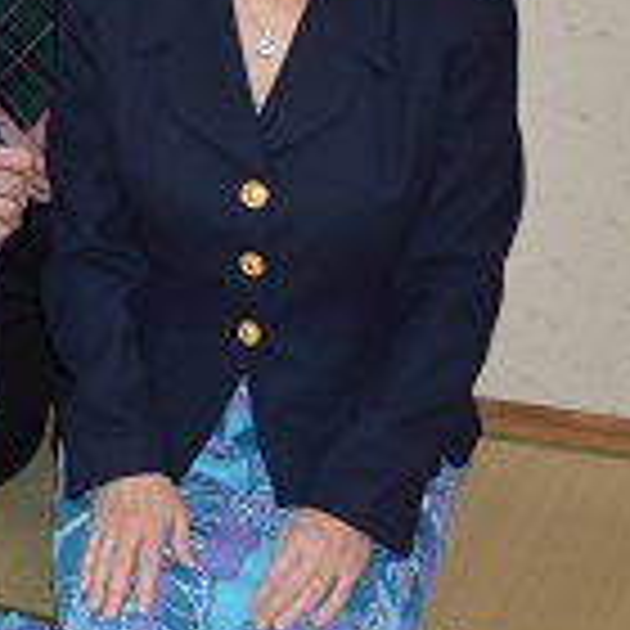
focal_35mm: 100
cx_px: -310
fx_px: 2059
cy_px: -9
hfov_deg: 16.0
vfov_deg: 17.0
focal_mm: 22
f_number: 3.8
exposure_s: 1/60
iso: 450
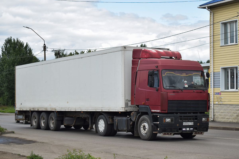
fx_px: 448
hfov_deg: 29.9
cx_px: 120
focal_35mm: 68
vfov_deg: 20.2
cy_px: 80
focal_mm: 45
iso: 400
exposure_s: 1/1000
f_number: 6.3
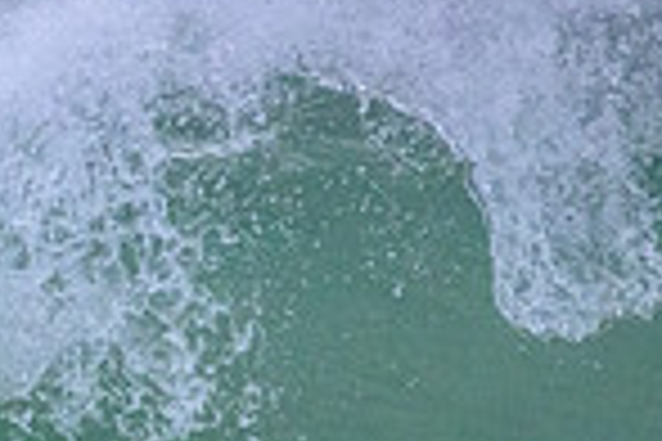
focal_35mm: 3162
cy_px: 587
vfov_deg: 0.4
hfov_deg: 0.7
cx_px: -212
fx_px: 58141
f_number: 11
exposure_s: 1/2000
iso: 7200
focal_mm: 800
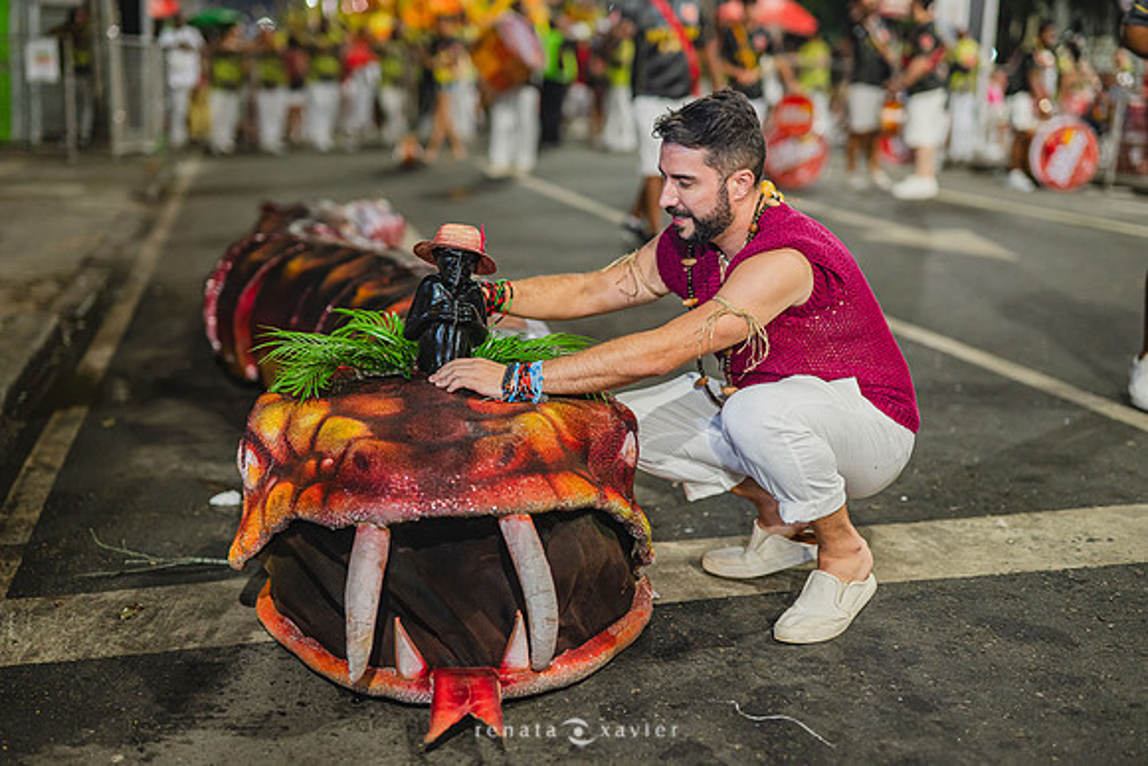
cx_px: 574
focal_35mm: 50
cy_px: 383
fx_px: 1595
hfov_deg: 39.6
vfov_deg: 27.0
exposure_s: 1/400
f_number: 1.6
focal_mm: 50
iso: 1600
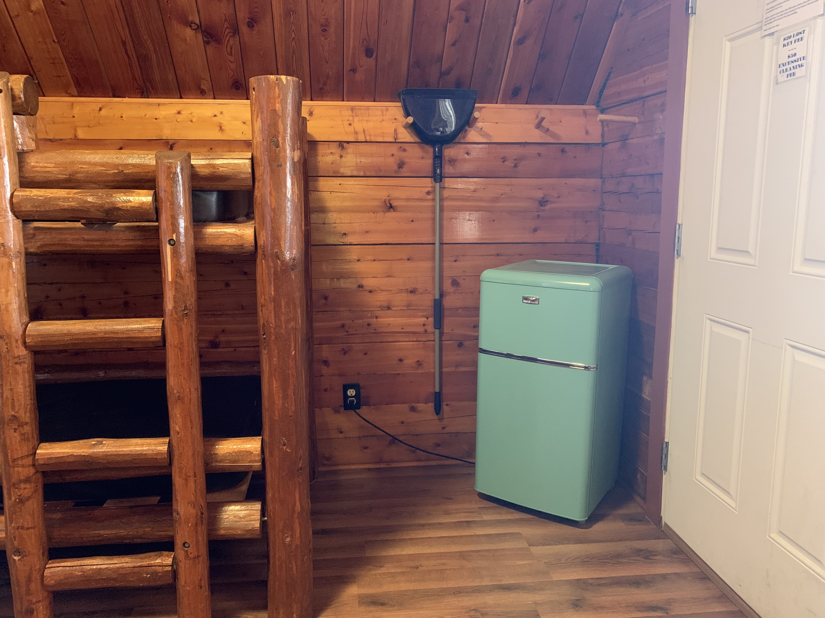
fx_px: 620
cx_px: 412
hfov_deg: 67.3
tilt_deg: -10.2
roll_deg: -0.4
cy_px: 309
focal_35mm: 26
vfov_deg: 53.1
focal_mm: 4.25
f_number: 1.8
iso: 500
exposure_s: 1/30
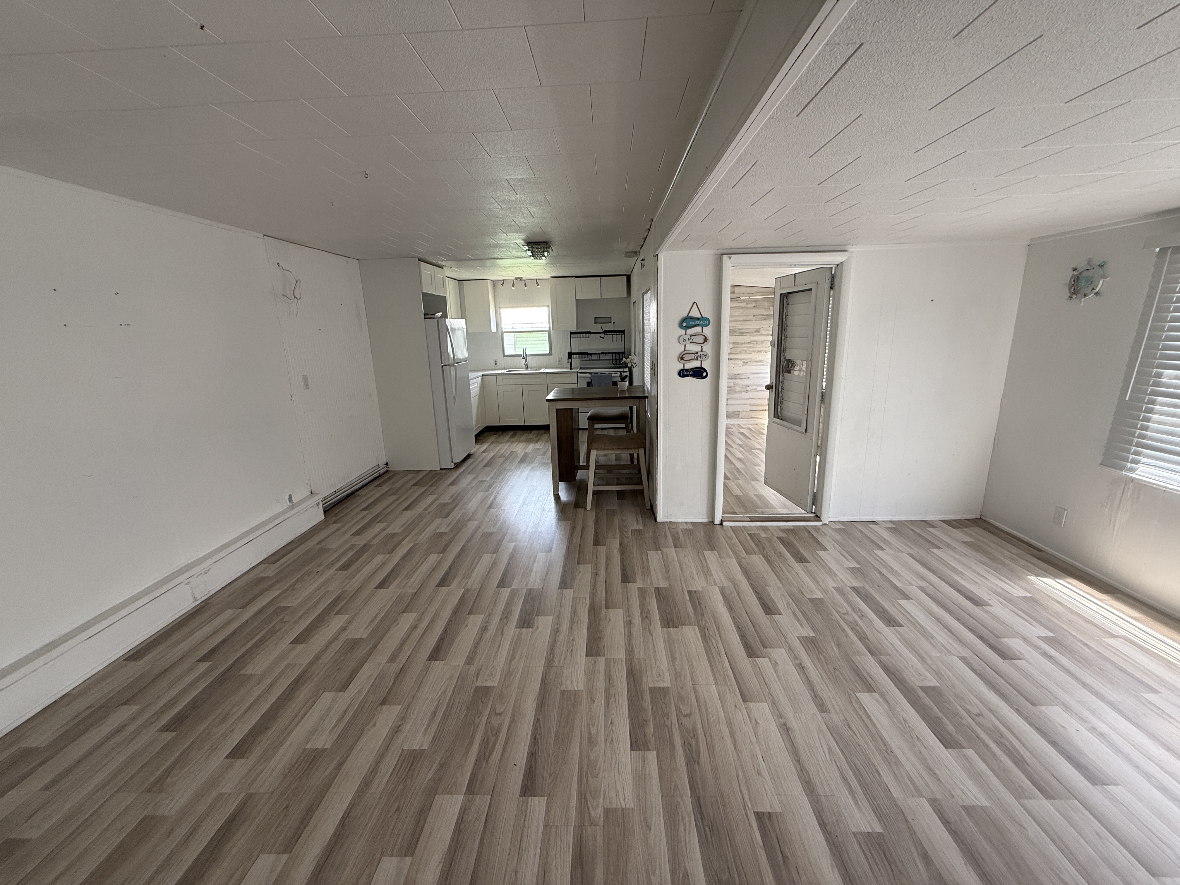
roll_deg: +1.5
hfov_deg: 102.1
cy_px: 442
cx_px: 590
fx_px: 477
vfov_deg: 85.7
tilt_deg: -13.7
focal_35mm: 14
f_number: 2.2
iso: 80
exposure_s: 1/99
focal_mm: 2.22
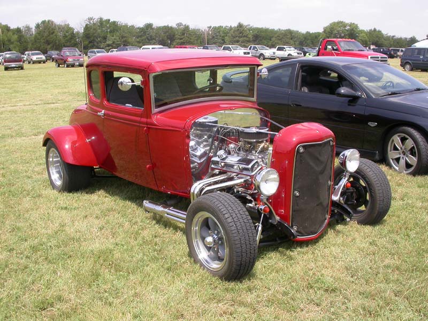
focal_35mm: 38
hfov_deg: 49.0
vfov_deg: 37.7
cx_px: 214
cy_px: 160
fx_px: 470
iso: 100
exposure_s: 1/227
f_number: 6.7
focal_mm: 7.85
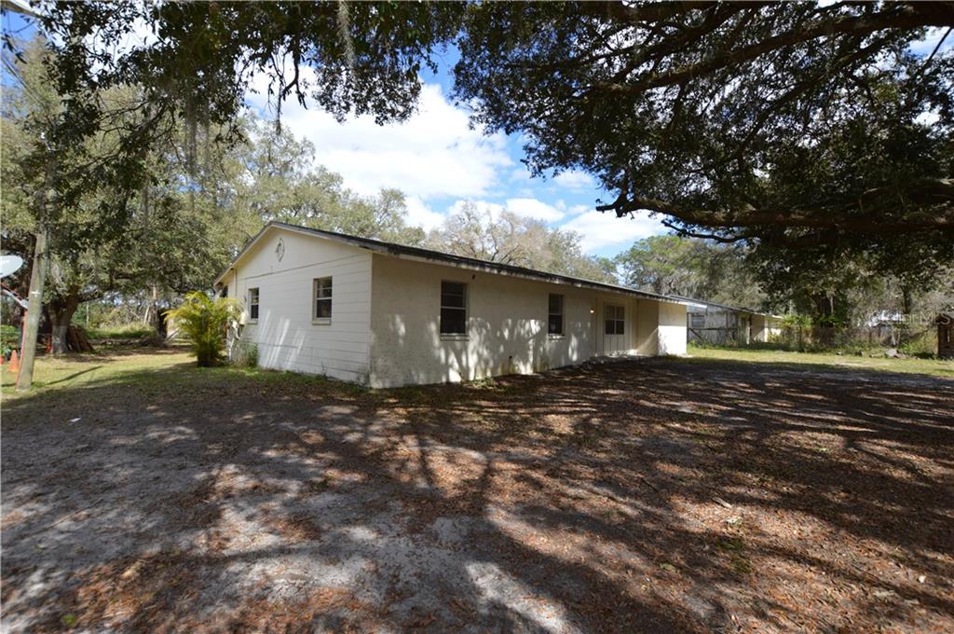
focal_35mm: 15
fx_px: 397
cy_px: 317
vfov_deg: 77.2
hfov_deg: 100.5
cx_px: 477
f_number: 7.1
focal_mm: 10
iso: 100
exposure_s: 1/200
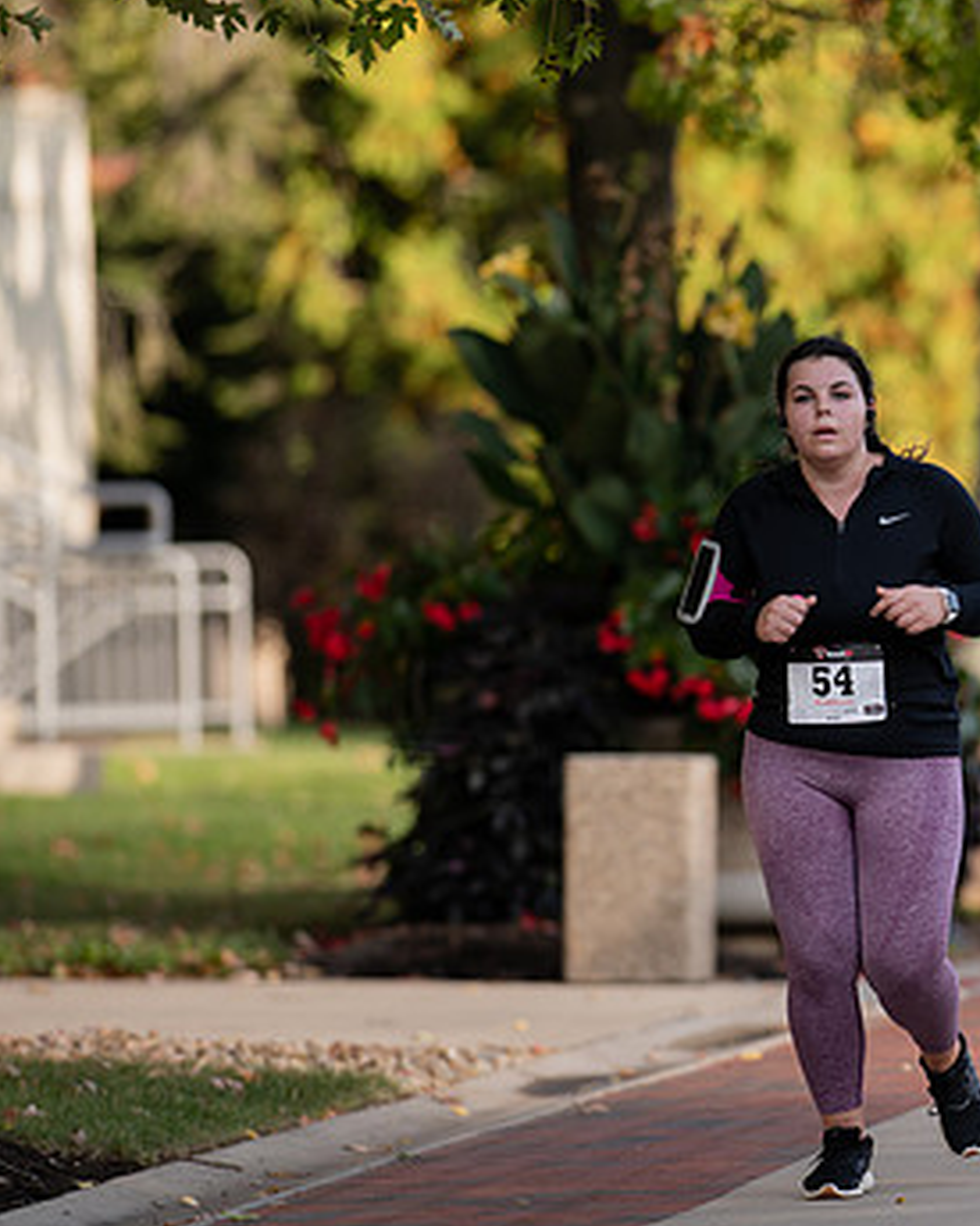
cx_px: 969
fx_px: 17229
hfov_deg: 3.3
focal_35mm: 475
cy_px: 636
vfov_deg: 4.1
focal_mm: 300
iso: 200
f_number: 3.5
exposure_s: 1/500
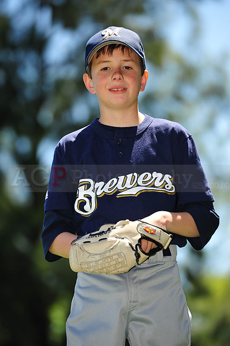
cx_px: 115
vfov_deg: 10.3
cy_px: 173
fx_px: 1919
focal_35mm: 200
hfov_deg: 6.9
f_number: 4
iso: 200
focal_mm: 200
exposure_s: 1/640
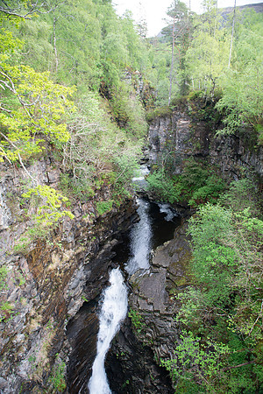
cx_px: 132
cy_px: 197
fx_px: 263
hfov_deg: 53.1
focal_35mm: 24
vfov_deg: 73.7
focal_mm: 24
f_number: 4.5
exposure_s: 1/25
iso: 160
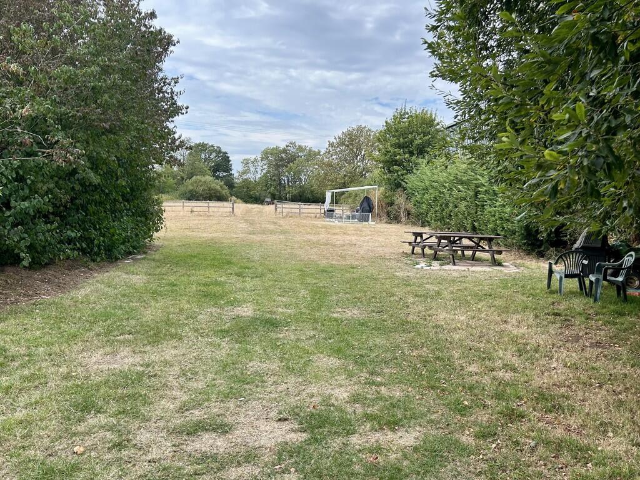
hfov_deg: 67.3
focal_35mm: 26
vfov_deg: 53.1
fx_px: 481
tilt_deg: -5.4
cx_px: 320
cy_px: 240
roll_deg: -1.5
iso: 50
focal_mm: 5.7
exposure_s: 1/1468
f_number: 1.5
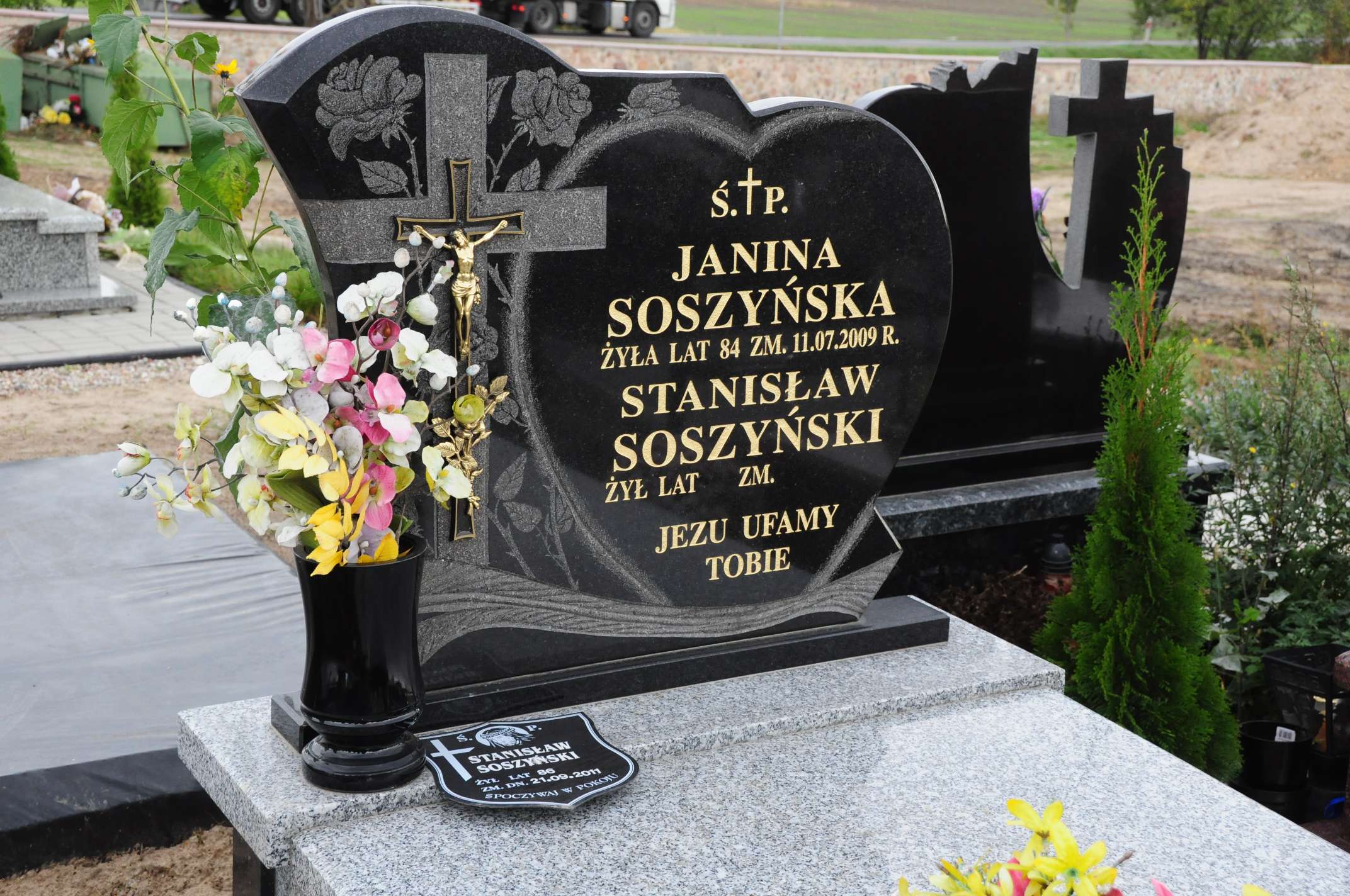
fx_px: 1966
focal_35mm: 52
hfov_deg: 37.9
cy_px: 448
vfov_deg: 25.7
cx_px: 675
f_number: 7.1
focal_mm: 35
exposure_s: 1/160
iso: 800
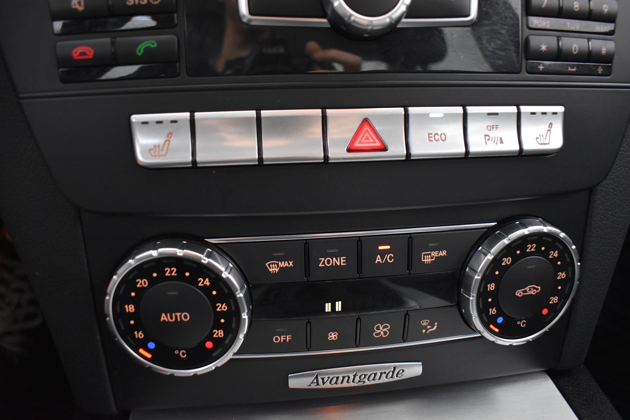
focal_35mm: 27
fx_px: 472
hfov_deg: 67.4
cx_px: 315
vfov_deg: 47.9
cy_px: 210
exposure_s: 1/15
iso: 3200
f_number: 3.5
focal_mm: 18
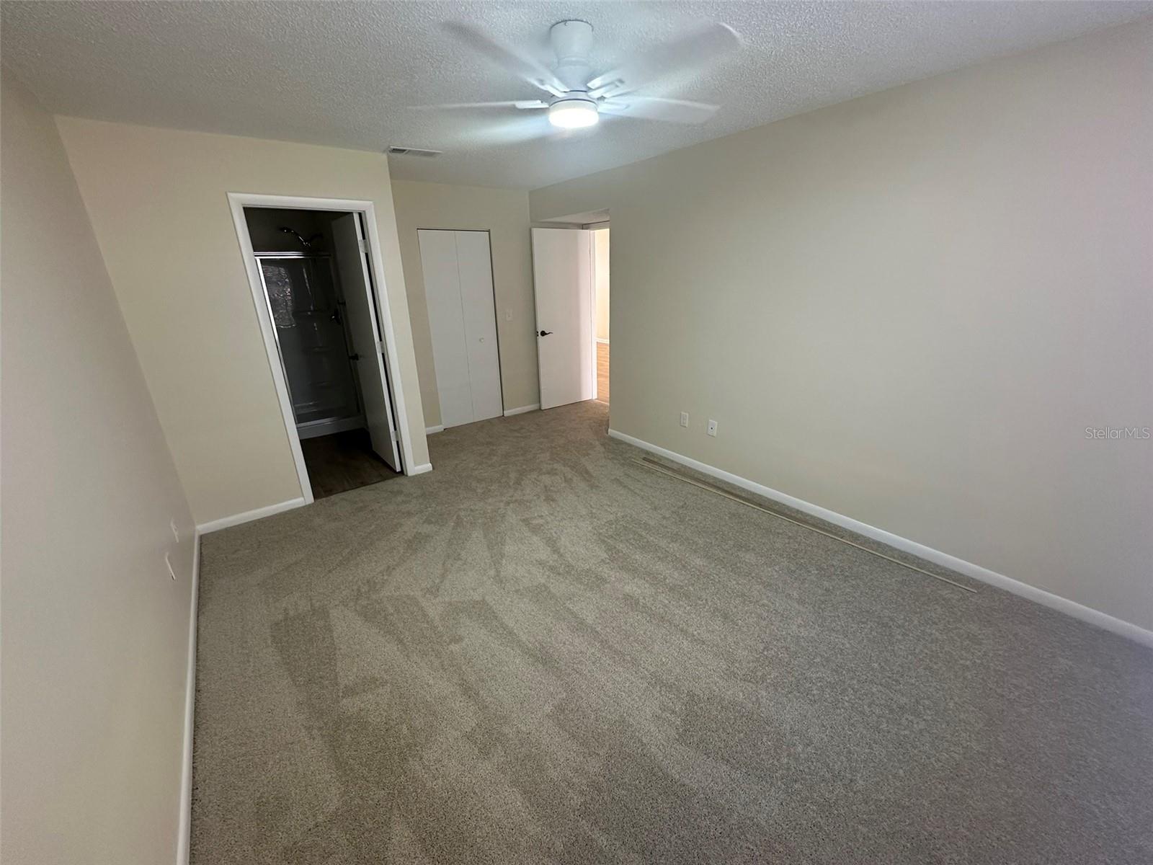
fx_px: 466
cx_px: 576
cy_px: 432
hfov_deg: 102.1
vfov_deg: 85.7
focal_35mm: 14
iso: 200
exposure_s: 1/60
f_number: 2.2
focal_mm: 2.22
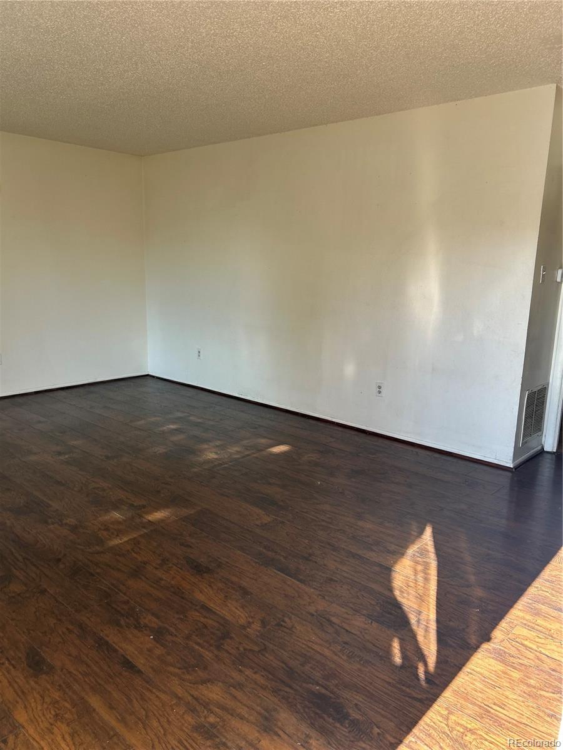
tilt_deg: -11.8
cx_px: 282
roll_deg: -1.3
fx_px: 564
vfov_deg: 67.3
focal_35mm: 26
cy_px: 375
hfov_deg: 53.1
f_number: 1.5
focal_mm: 5.7
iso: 32
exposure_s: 1/122
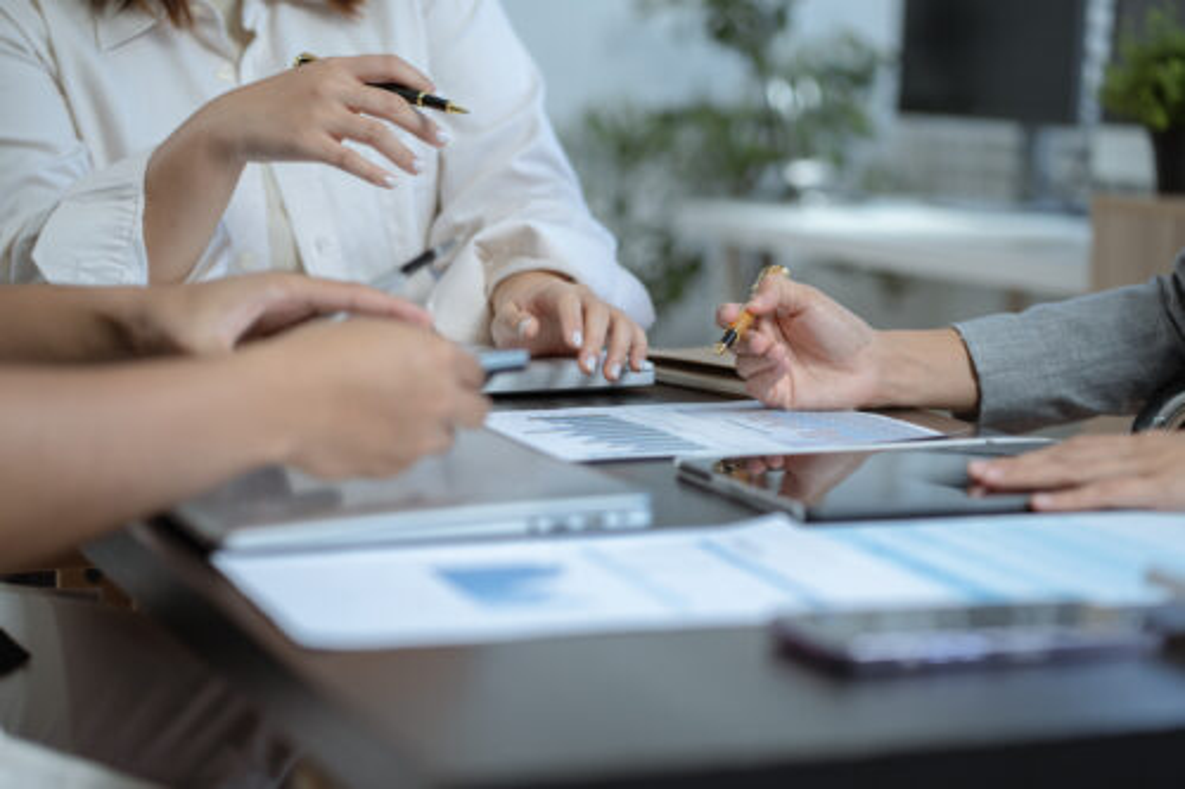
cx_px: 592
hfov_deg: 23.9
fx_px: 2797
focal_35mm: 85
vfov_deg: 16.1
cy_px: 394
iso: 400
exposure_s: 1/200
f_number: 2.8
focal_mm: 85
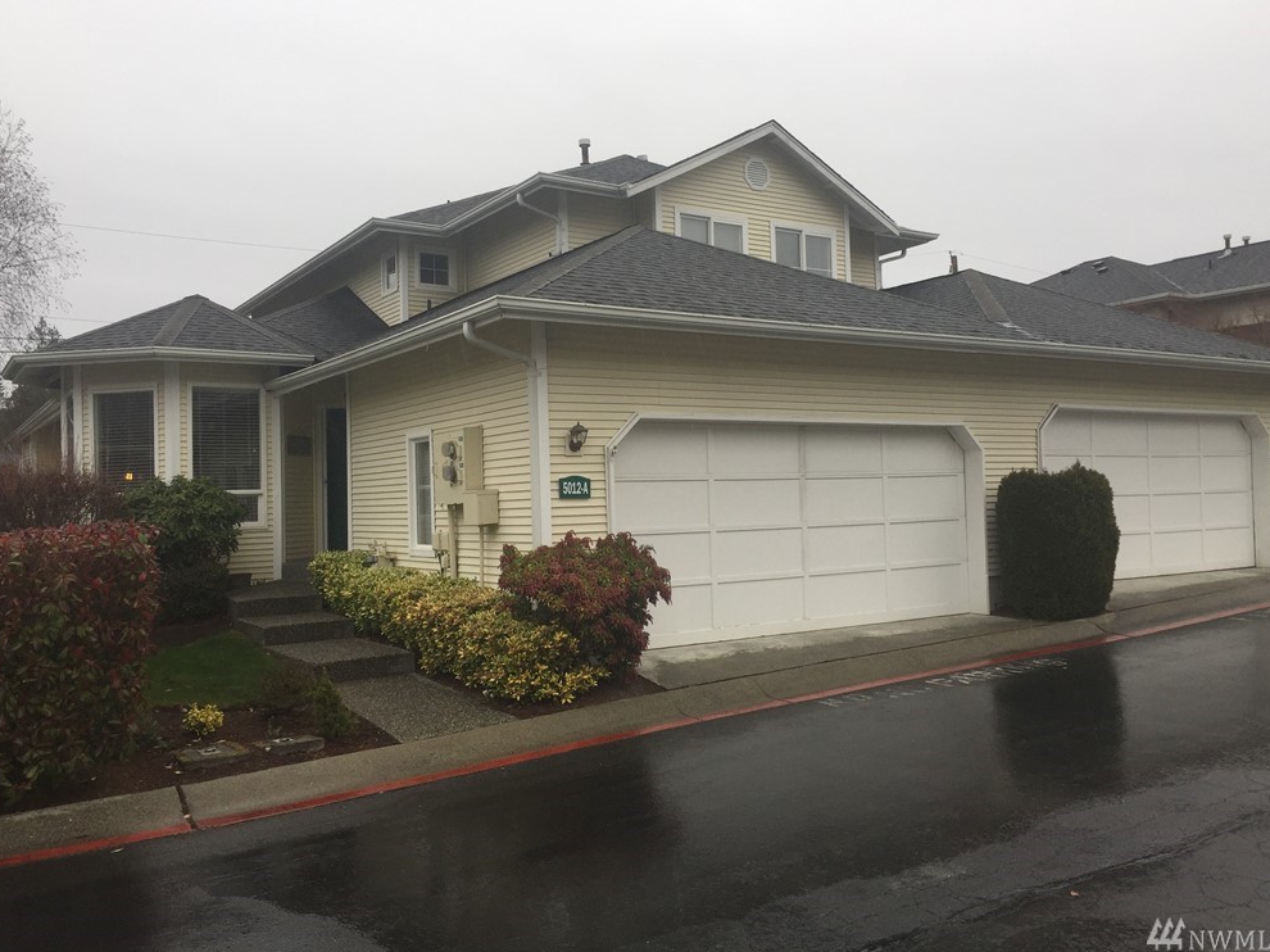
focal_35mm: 30
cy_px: 464
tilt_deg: +2.9
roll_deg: +1.2
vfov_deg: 46.8
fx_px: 1100
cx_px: 643
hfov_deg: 60.0
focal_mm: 4.15
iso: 32
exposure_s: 1/222
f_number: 2.2
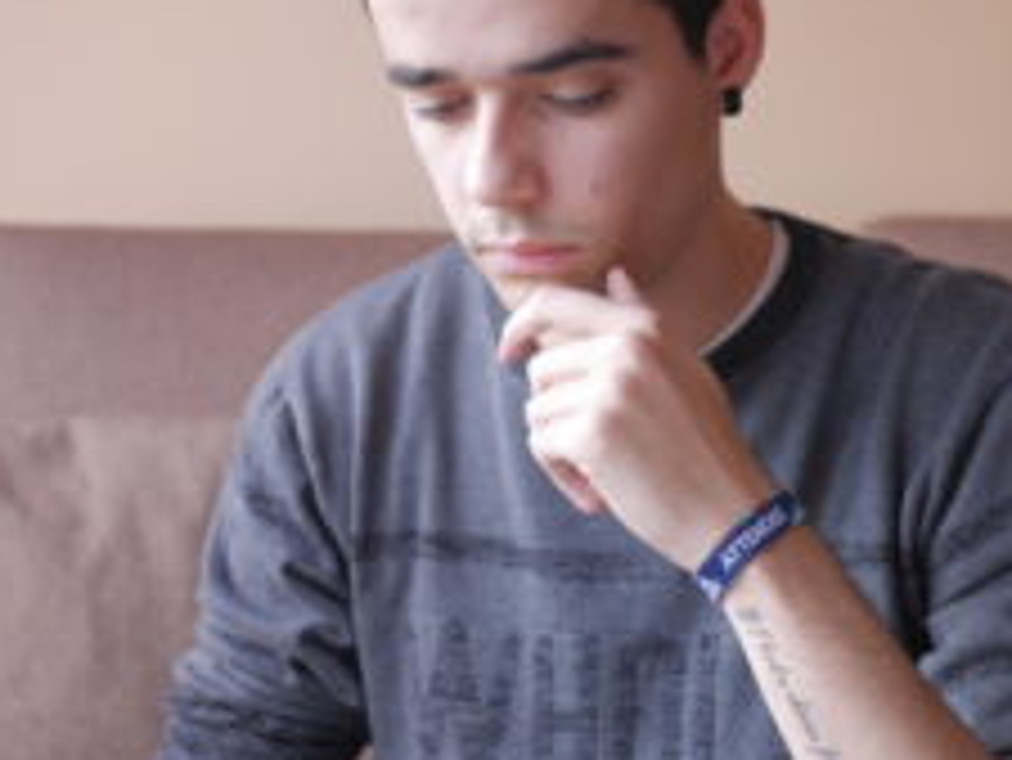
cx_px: 630
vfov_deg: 18.4
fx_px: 2340
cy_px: 315
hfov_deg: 24.3
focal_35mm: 80
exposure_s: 1/60
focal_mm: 20
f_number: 1.7
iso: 200
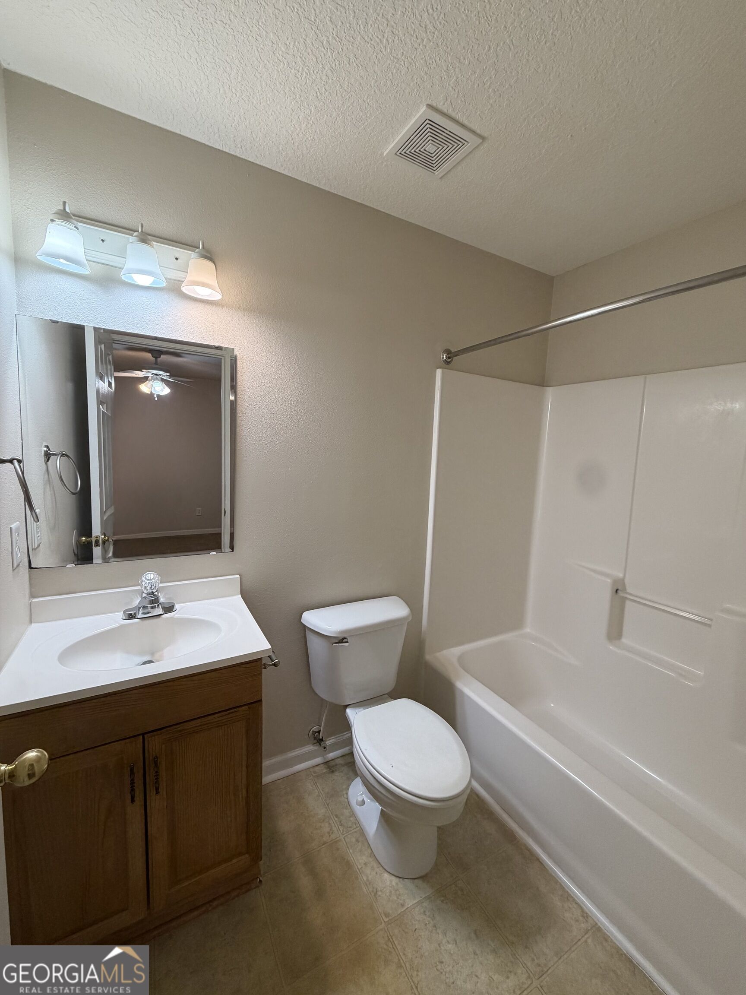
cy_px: 498
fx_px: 402
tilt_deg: -6.3
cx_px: 373
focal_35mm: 14
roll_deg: -2.1
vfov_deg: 102.1
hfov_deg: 85.7
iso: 200
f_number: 2.2
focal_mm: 2.22
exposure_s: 1/120
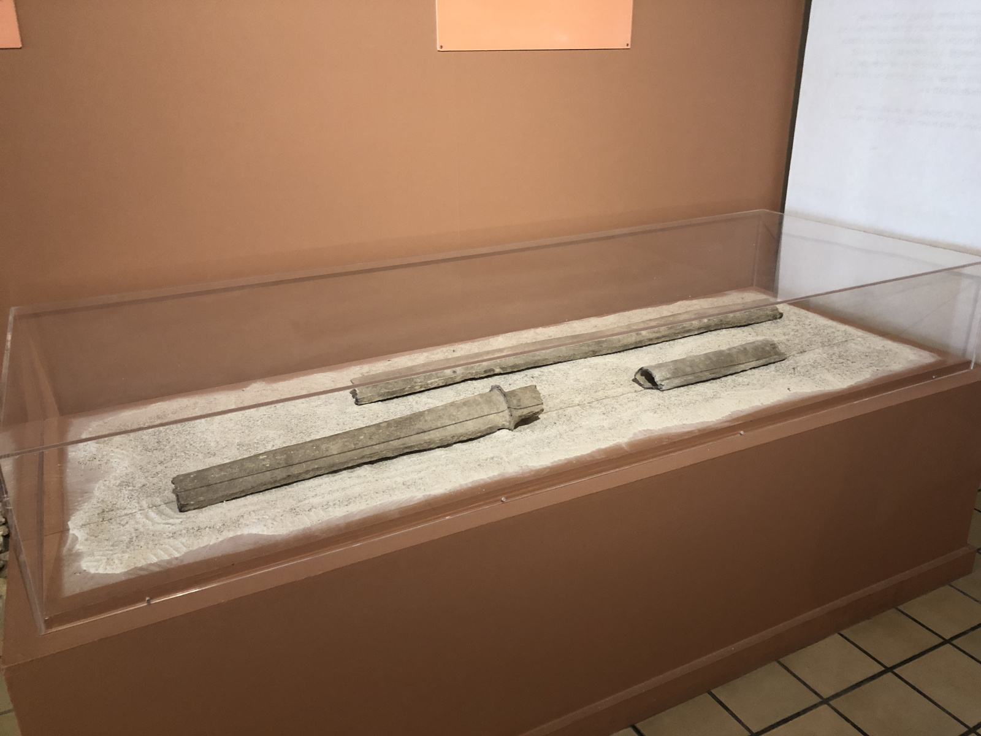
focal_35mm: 28
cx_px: 490
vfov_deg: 49.7
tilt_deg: -20.9
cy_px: 368
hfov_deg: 63.4
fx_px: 794
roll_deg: -0.1
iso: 64
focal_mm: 3.99
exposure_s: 1/17
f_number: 1.8
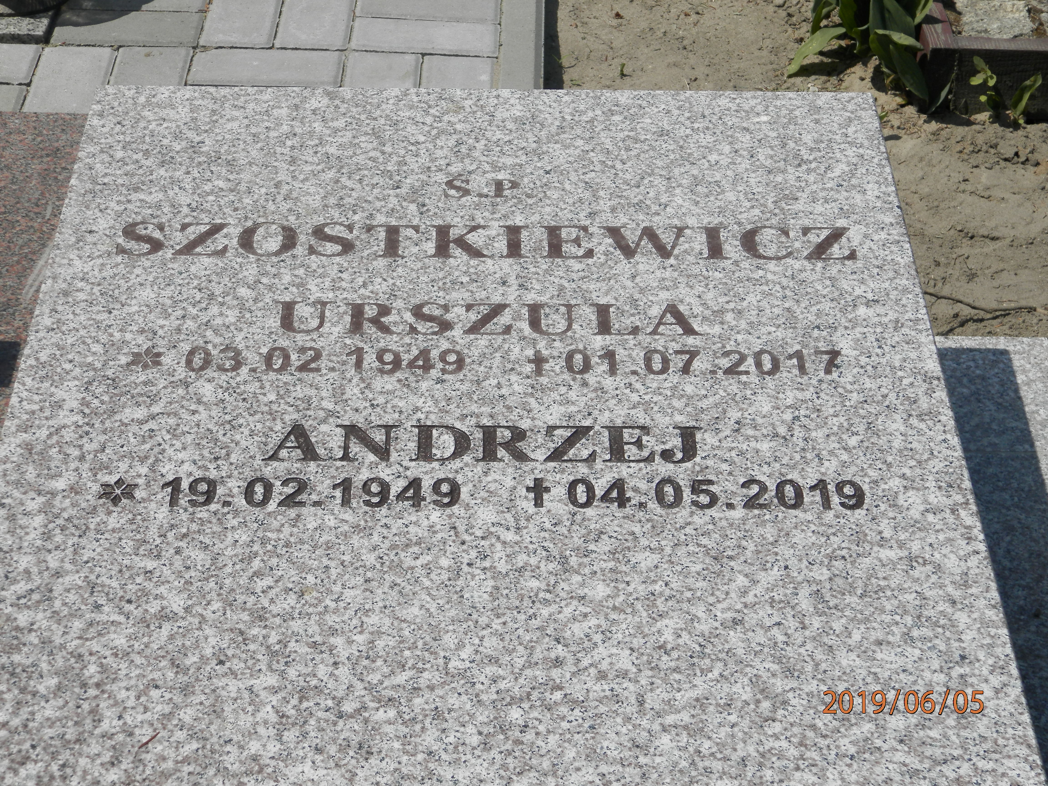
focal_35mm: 68
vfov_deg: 21.6
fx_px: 2059
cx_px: 524
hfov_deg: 28.6
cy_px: 393
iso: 80
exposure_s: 1/200
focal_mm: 12.2
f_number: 11.4
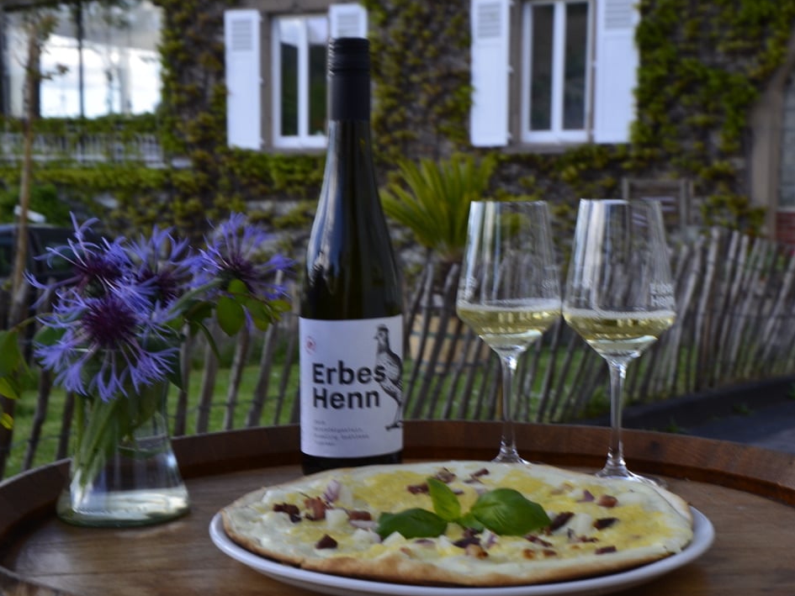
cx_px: 411
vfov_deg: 23.3
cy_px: 299
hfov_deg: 30.7
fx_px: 1447
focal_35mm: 63
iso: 400
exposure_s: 1/160
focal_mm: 38
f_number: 9
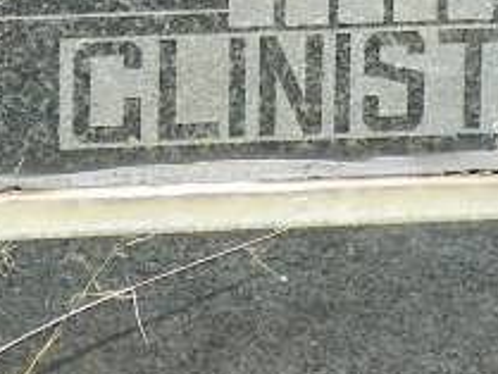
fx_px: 5873
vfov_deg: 3.6
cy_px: -405
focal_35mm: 408
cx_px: 422
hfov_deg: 4.9
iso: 64
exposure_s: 1/250
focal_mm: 12.6
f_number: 4
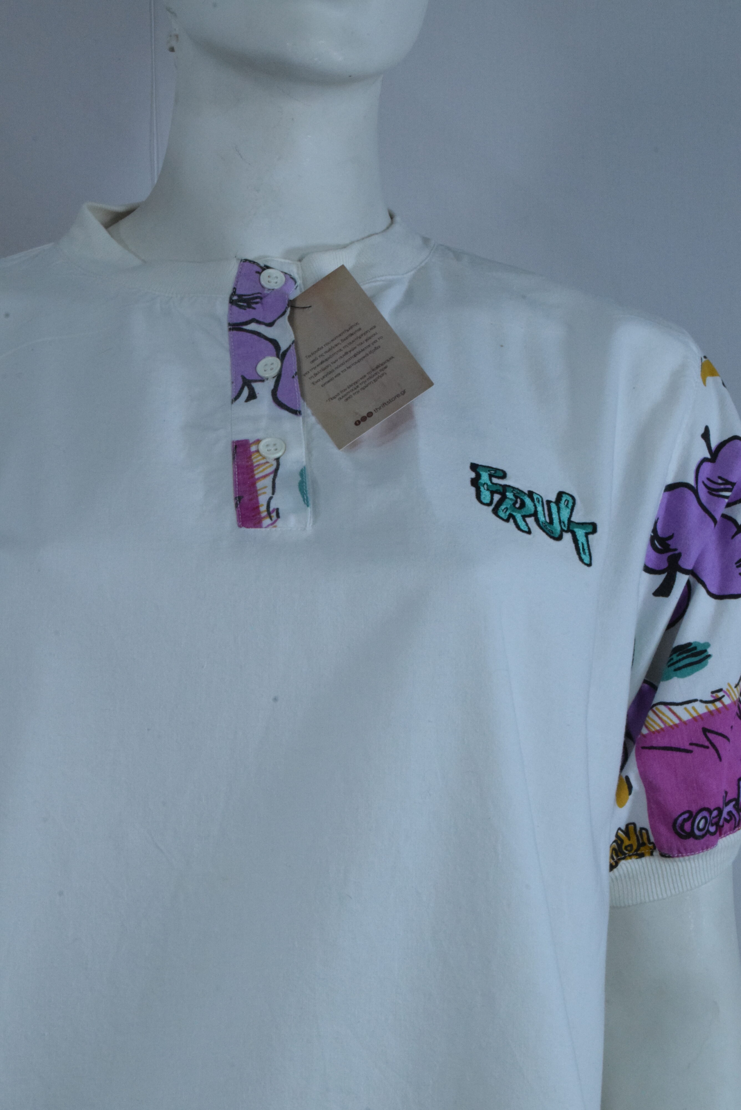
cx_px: 370
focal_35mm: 82
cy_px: 555
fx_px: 2545
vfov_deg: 24.6
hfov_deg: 16.6
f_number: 32
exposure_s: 1/100
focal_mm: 55
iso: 3200
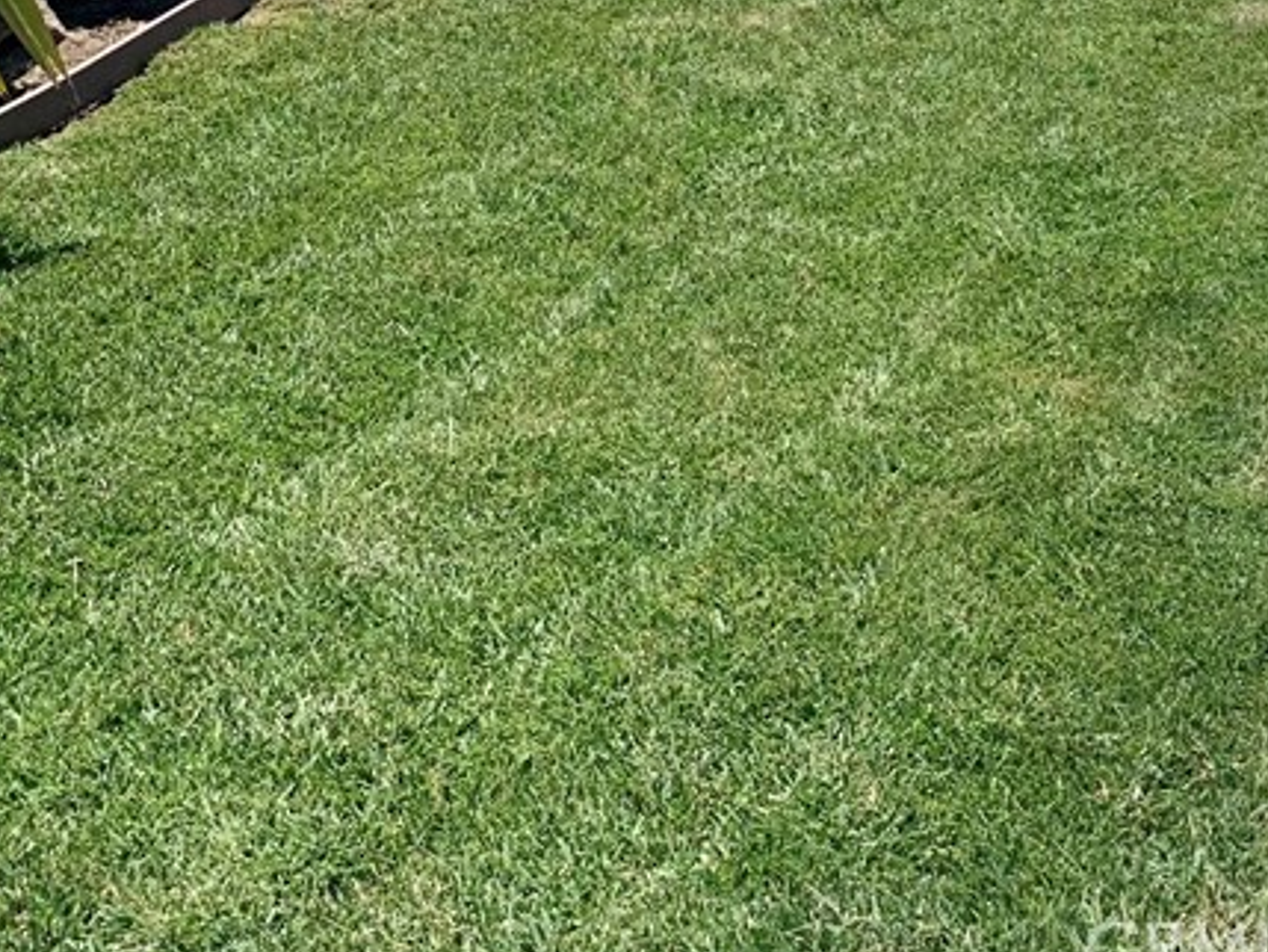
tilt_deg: -10.9
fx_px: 2272
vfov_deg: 22.1
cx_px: 1046
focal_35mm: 62
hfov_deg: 30.3
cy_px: -145
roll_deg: -2.5
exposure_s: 1/2481
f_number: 1.8
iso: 25
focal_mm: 4.25
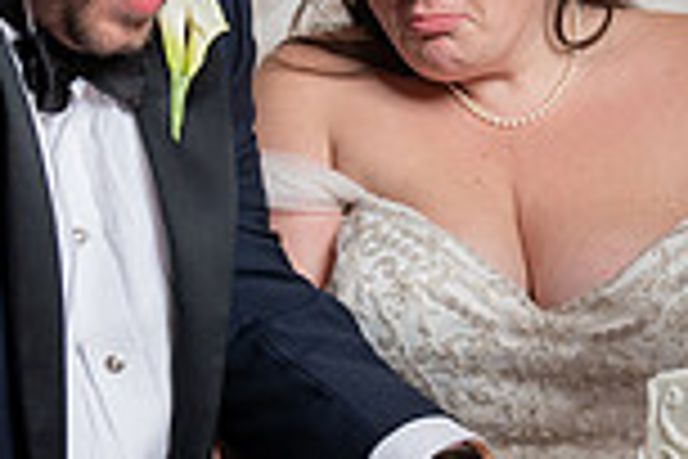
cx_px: 526
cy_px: 232
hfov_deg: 16.2
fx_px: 2408
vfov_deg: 10.9
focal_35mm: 126
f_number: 4
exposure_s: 1/200
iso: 1250
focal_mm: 31
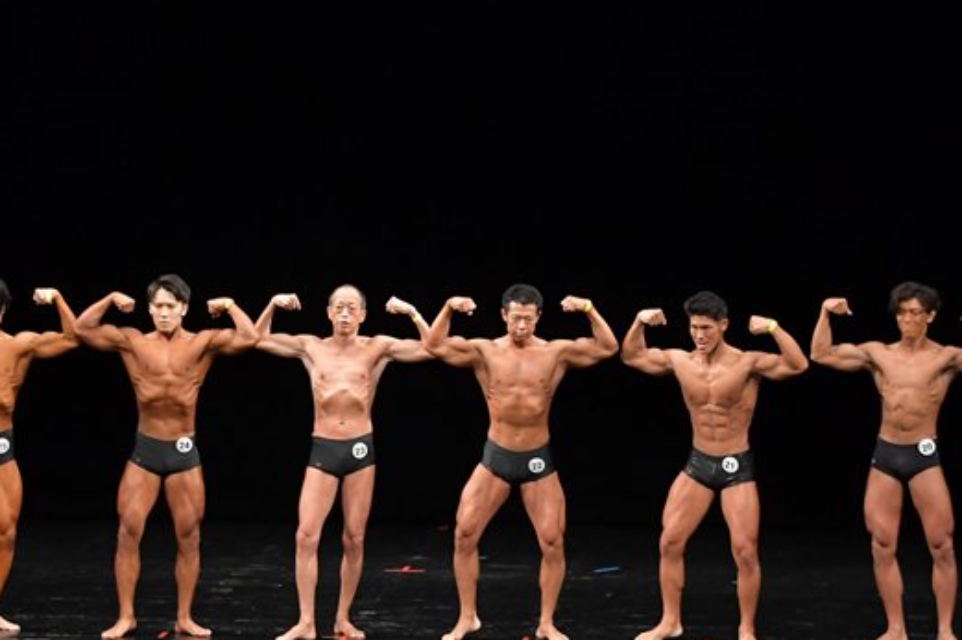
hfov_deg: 11.8
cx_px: 403
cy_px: 421
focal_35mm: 174
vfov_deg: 7.9
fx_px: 4648
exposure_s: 1/400
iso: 3200
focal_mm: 78
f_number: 5.6
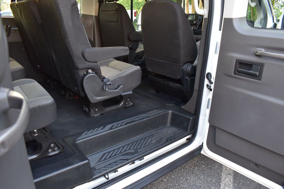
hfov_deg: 67.4
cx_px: 142
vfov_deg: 47.9
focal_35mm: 27
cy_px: 94
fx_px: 213
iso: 560
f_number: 6.3
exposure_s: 1/15
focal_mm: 18
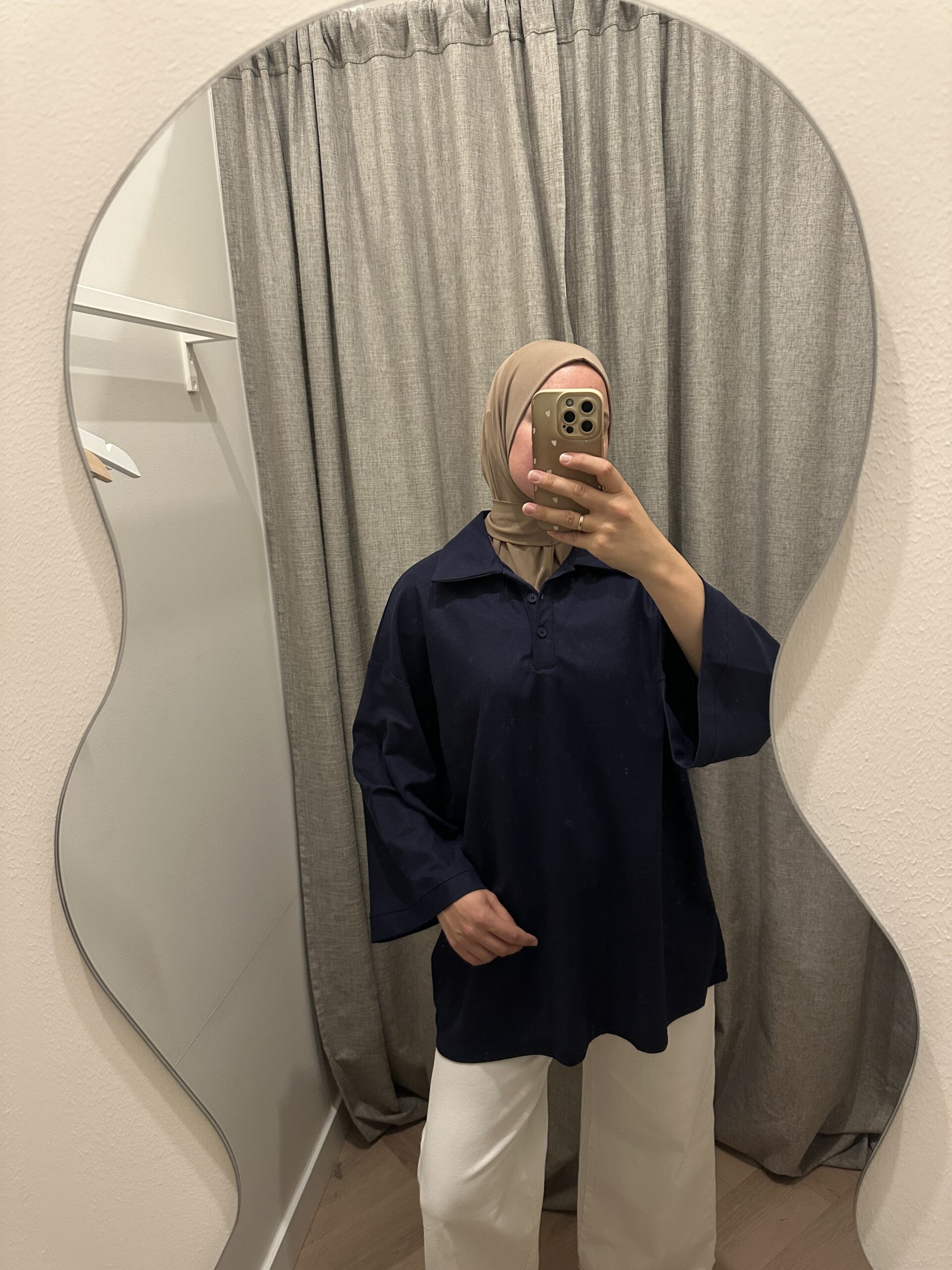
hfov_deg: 56.8
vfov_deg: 71.6
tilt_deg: -12.8
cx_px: 476
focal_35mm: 24
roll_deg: +3.1
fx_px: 880
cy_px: 635
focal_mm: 6.86
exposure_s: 1/60
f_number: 1.78
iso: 500
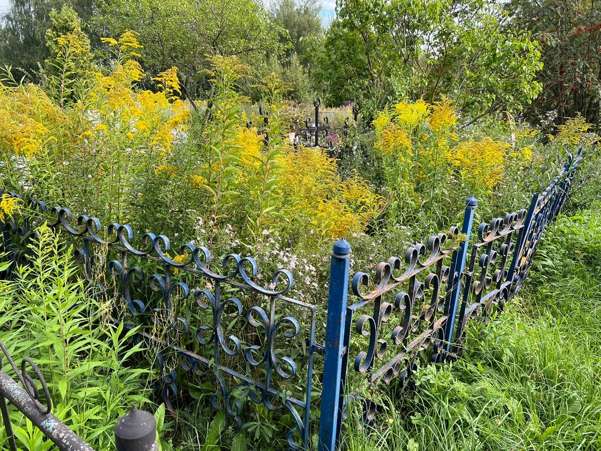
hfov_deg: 67.3
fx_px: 451
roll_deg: -0.6
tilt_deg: -15.6
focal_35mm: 26
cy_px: 226
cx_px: 300
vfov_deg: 53.1
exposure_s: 1/658
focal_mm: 5.7
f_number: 1.5
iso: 50
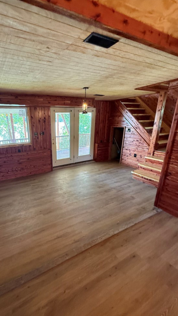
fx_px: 134
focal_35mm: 16
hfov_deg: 65.1
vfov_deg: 99.3
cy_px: 162
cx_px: 57
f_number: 2.2
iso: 400
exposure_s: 1/60
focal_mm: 2.22
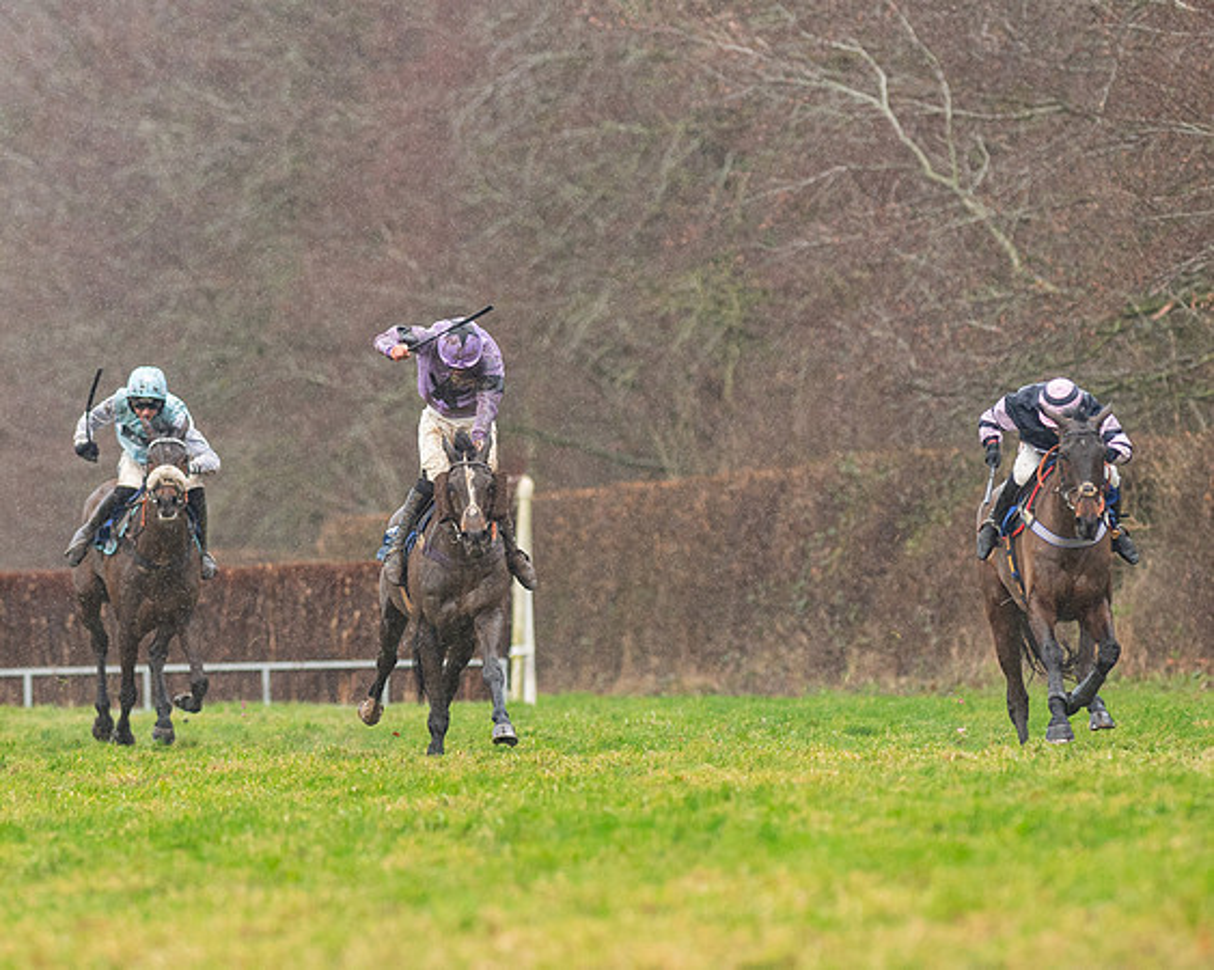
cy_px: 482
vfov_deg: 2.9
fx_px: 19227
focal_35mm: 535
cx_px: 552
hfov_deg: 3.6
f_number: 5
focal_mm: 300
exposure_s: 1/1000
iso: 1000
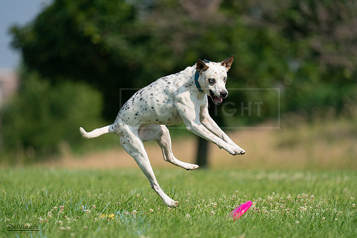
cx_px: 178
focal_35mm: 518
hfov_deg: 4.0
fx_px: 5138
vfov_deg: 2.7
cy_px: 119
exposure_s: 1/4000
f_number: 6.3
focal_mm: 518
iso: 640
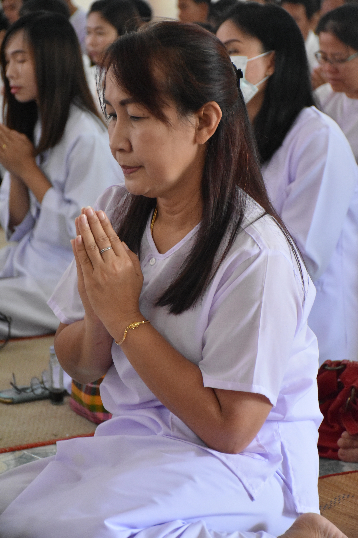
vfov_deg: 17.1
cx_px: 179
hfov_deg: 11.4
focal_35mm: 120
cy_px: 269
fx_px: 1790
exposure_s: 1/60
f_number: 5.3
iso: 3200
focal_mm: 80
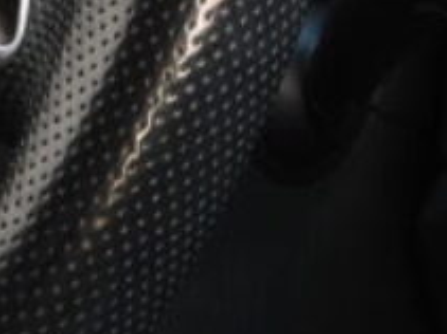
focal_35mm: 531
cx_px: -273
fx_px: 6853
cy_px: -123
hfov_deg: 3.7
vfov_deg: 2.8
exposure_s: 1/30
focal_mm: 12.6
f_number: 3.5
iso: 110
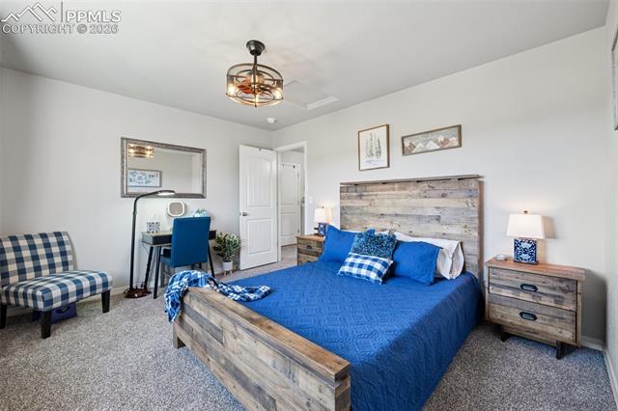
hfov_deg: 100.4
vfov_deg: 77.3
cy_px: 206
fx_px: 257
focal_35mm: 15
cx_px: 309
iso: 800
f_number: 11
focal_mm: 15
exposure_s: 1/8
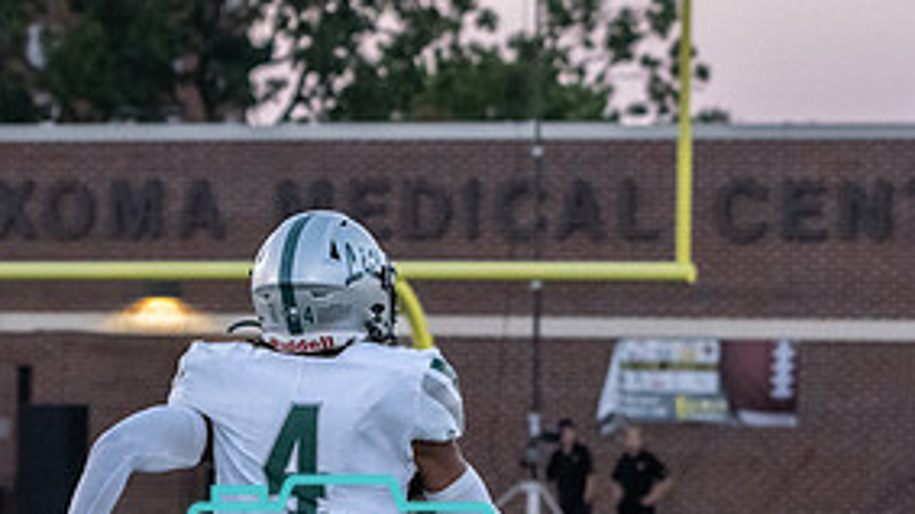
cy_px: 714
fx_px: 7180
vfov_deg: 4.1
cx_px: 218
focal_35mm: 296
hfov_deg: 7.3
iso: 5000
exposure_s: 1/1000
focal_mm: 100
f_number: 5.6
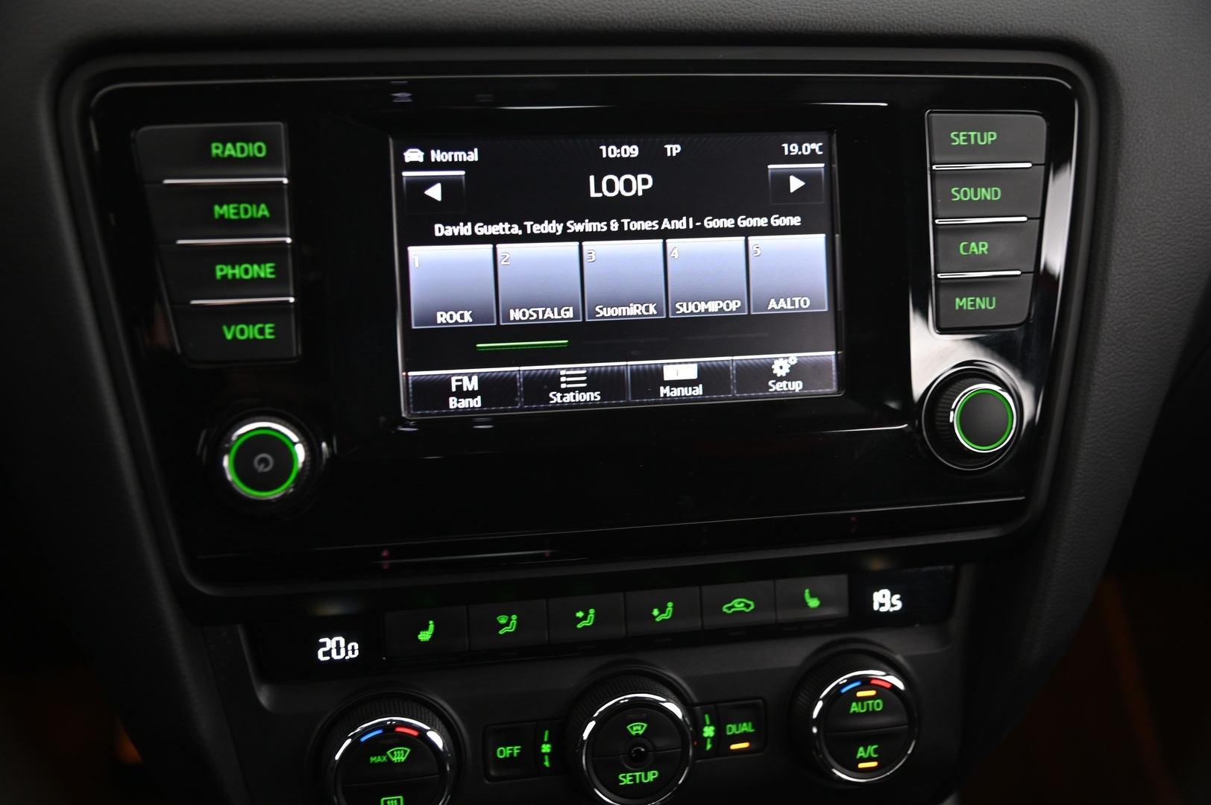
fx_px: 1546
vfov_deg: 29.2
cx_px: 606
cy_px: 402
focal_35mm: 46
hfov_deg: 42.8
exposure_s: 1/13
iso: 2000
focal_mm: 46
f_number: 4
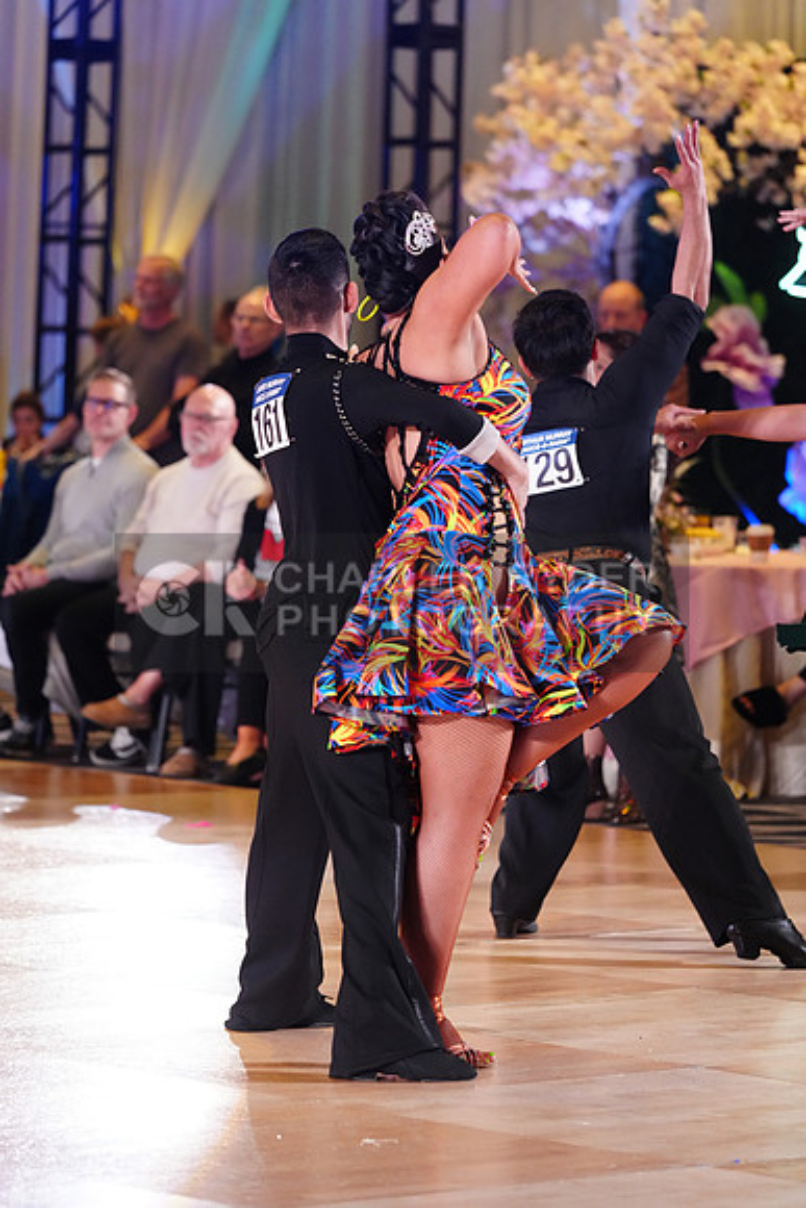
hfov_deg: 8.5
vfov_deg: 12.8
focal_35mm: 161
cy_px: 604
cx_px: 403
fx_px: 5403
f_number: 4
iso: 4000
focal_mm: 161
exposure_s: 1/400
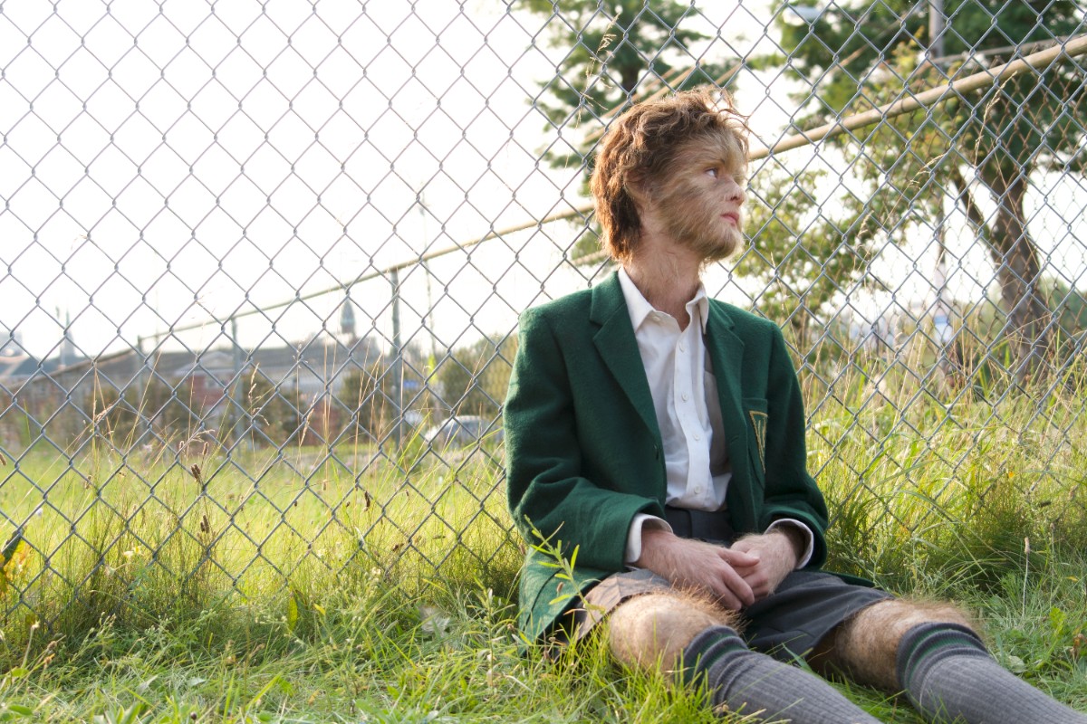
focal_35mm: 69
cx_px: 544
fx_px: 2083
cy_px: 362
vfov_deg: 19.7
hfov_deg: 29.2
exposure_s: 1/80
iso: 125
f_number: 4.5
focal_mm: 46
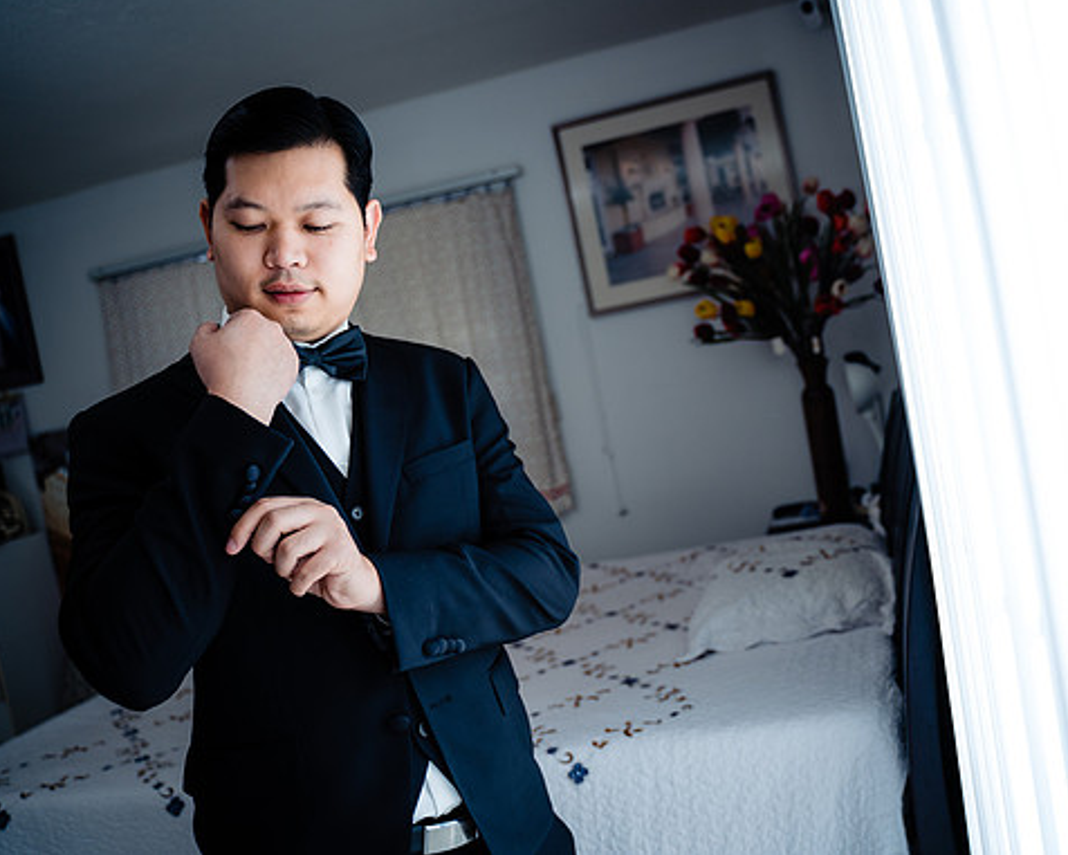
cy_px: 423
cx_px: 642
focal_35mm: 32
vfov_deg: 45.8
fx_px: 1012
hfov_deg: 55.2
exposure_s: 1/320
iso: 250
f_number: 2.8
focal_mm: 28
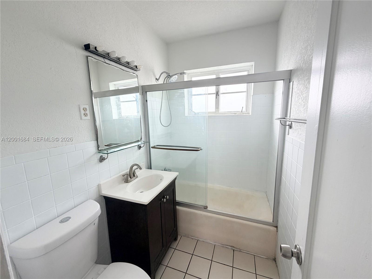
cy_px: 140
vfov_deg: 85.7
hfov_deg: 102.1
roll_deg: +2.0
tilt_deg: -8.0
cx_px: 186
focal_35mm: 14
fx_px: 150
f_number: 2.2
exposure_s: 1/121
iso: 64
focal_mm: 2.22
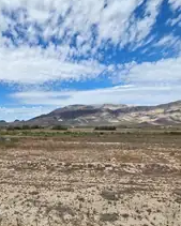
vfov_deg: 66.7
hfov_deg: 54.3
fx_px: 161
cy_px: 164
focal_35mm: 24
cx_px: 33
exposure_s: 1/2874
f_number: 1.9
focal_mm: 2.2
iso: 40
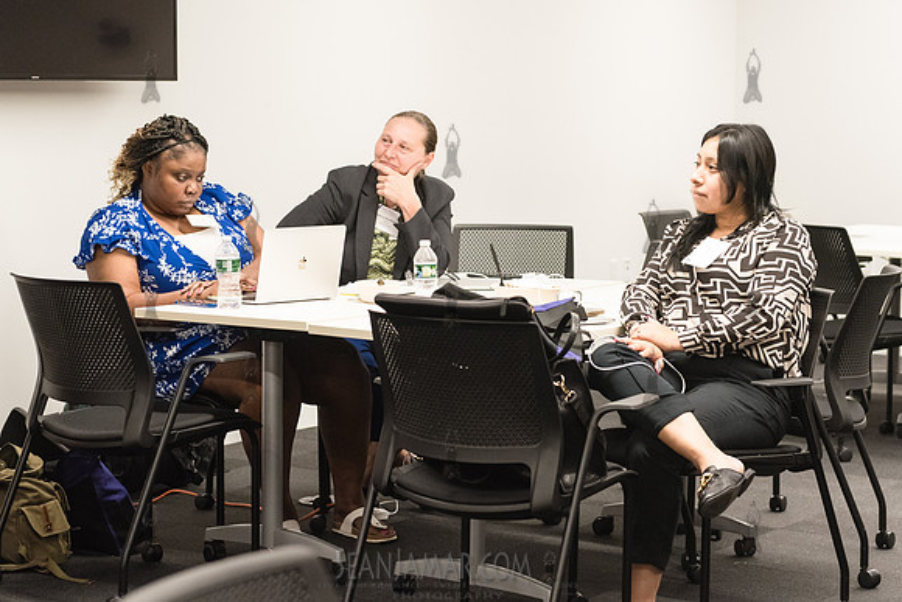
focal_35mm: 91
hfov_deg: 22.4
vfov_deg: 15.0
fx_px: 2277
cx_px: 407
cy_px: 231
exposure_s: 1/250
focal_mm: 70
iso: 2500
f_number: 4
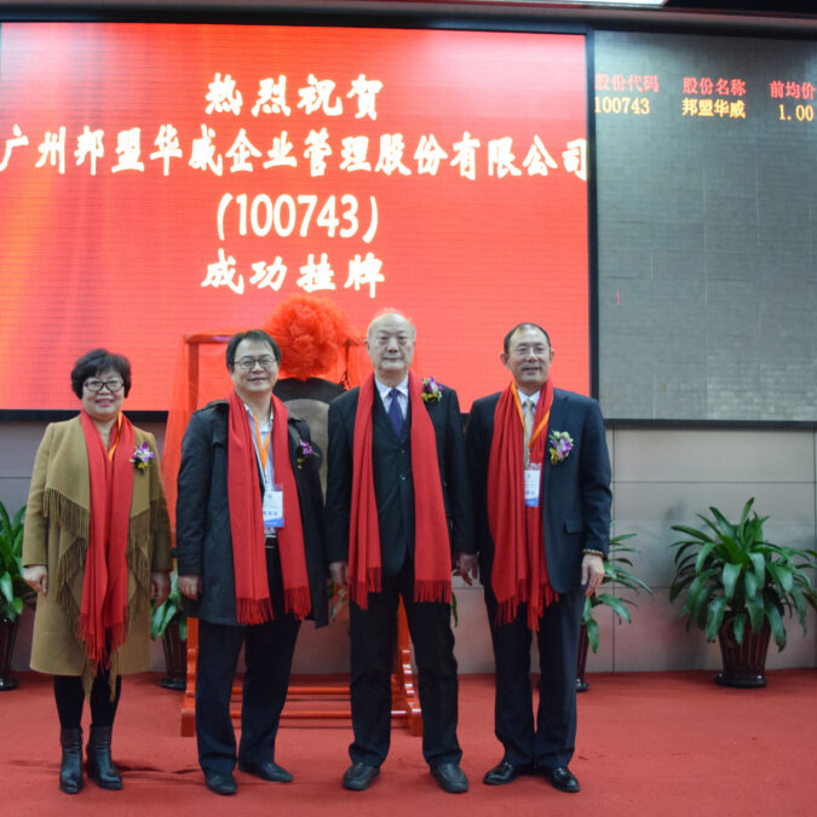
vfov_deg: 41.3
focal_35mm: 41
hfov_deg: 40.7
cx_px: 271
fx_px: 1085
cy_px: 410
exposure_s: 1/60
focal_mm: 21
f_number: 3.8
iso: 2200
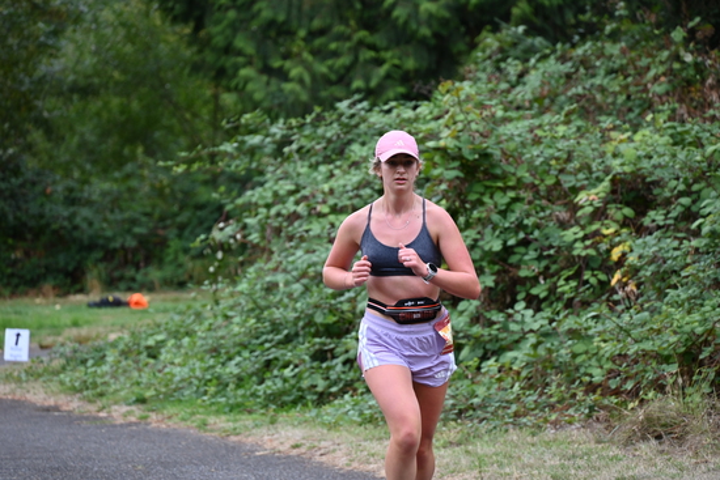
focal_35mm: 200
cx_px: 360
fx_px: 4001
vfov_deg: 6.9
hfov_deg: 10.3
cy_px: 240
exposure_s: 1/250
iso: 640
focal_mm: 200
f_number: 6.3
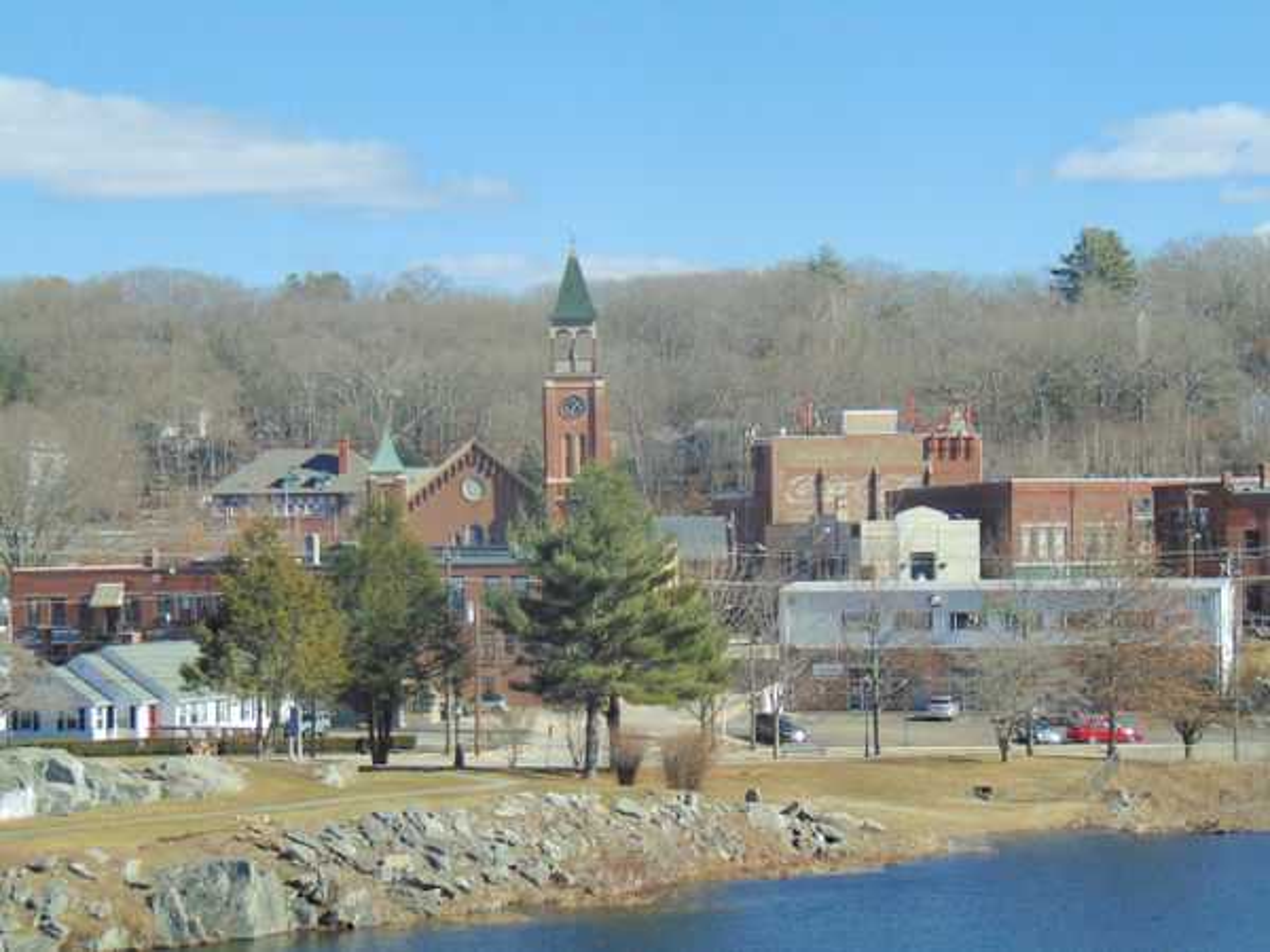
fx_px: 3962
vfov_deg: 13.7
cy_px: 476
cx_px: 635
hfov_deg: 18.2
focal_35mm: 108
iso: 80
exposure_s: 1/640
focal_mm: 19.4
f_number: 3.9
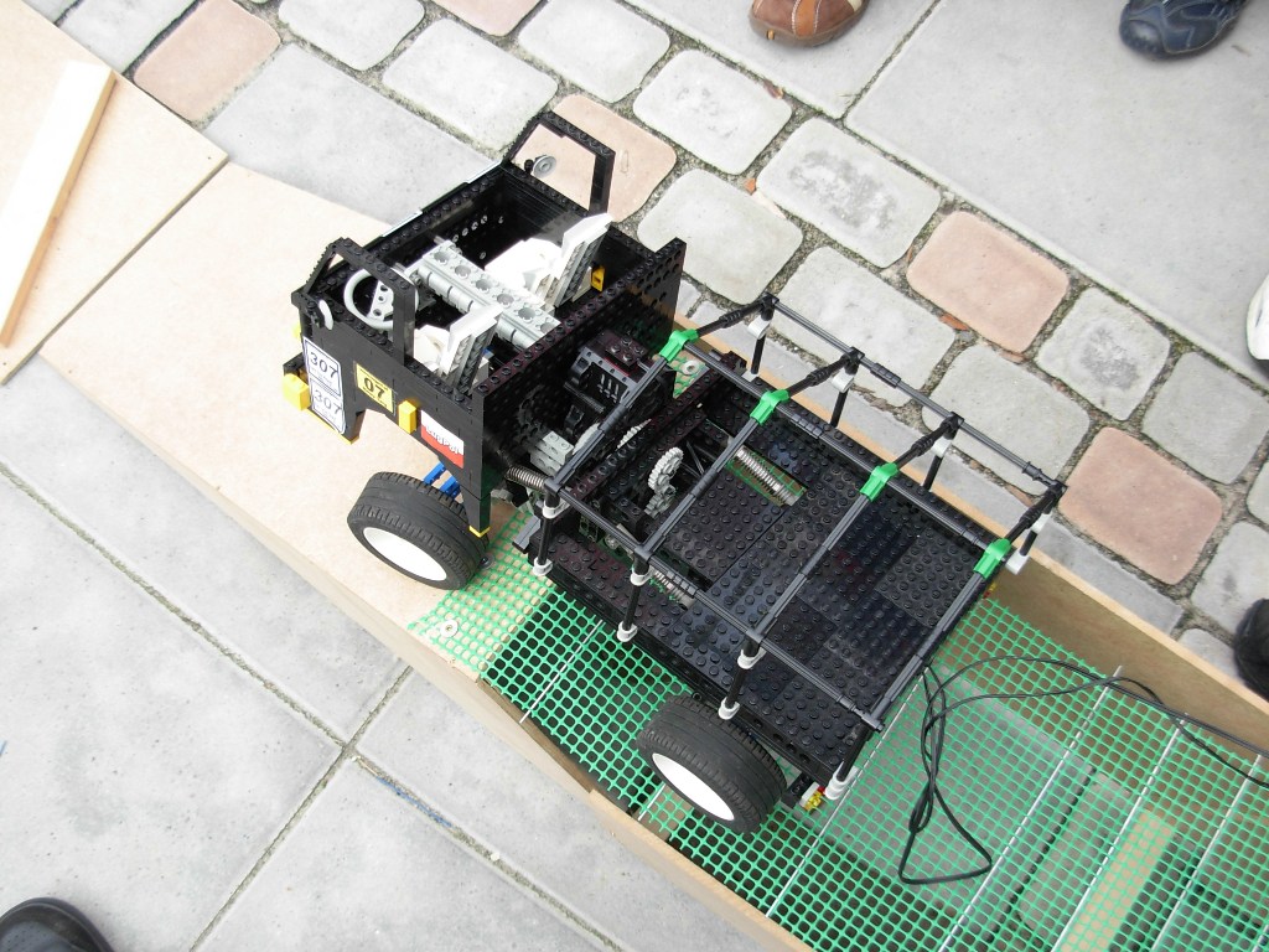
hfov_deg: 49.0
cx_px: 634
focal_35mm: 38
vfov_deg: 37.7
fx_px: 1393
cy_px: 476
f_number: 2.9
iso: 79
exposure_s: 1/235
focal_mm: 6.3
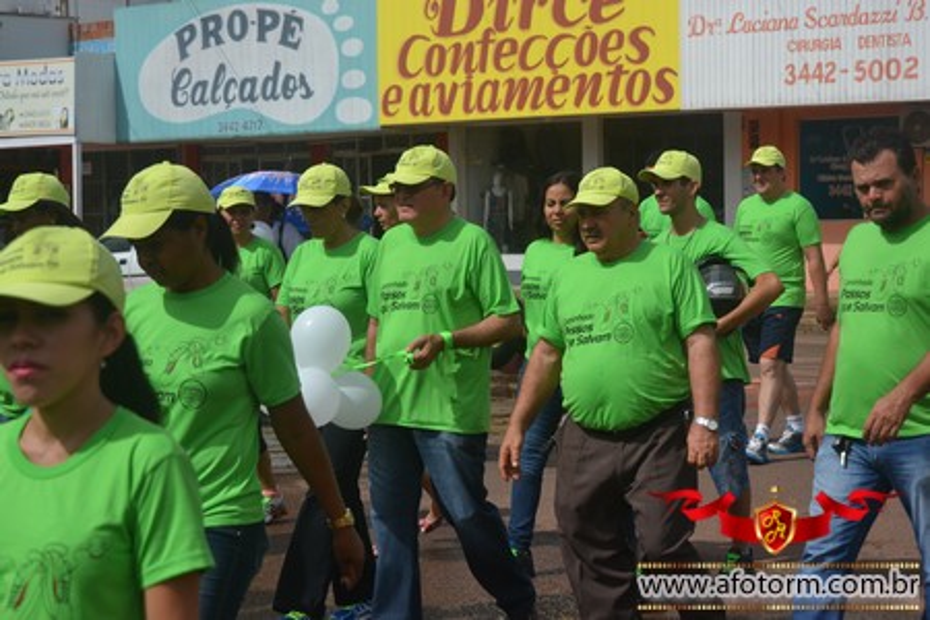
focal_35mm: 93
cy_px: 310
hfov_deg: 21.9
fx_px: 2402
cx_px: 465
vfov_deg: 14.7
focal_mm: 62
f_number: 7.1
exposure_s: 1/800
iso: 100
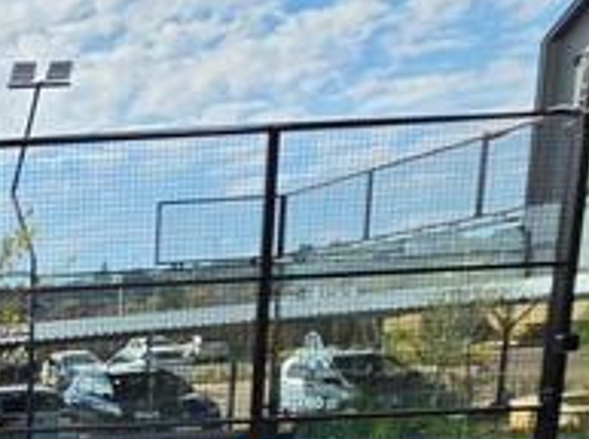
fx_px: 917
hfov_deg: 24.5
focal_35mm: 54
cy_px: 567
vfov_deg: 23.8
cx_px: -360
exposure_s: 1/2921
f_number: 1.9
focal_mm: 2.2
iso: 32
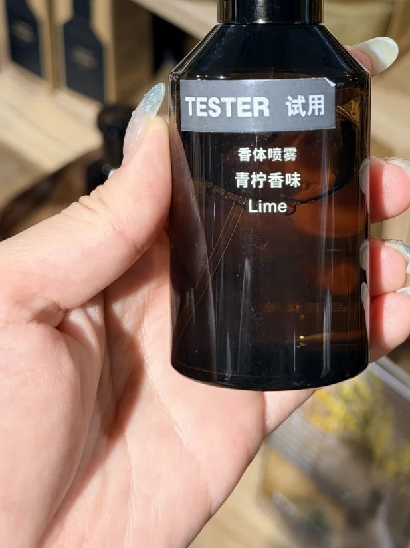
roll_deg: -4.6
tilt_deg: -40.1
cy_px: 93
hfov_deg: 17.5
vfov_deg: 22.9
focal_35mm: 84
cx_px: 300
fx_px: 1327
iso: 100
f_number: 1.78
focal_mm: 6.76
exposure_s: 1/100
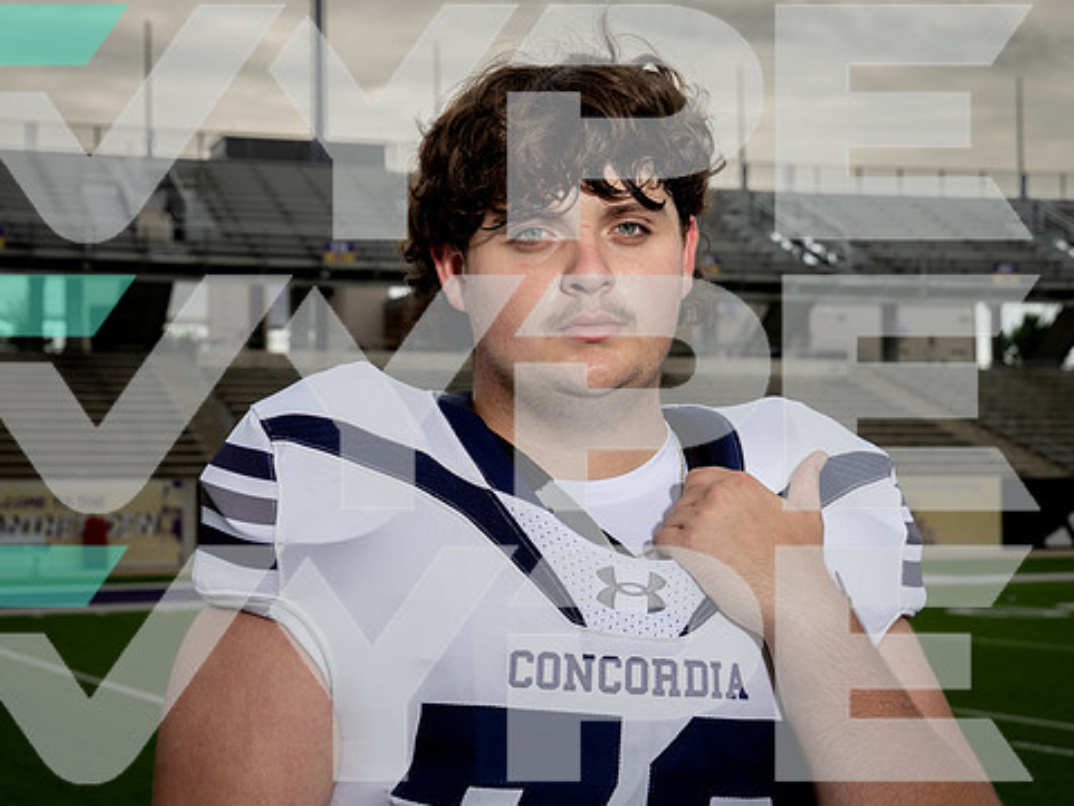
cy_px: 394
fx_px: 1800
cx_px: 471
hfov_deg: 33.2
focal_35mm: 58
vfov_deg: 25.2
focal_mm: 50
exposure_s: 1/250
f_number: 8
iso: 250
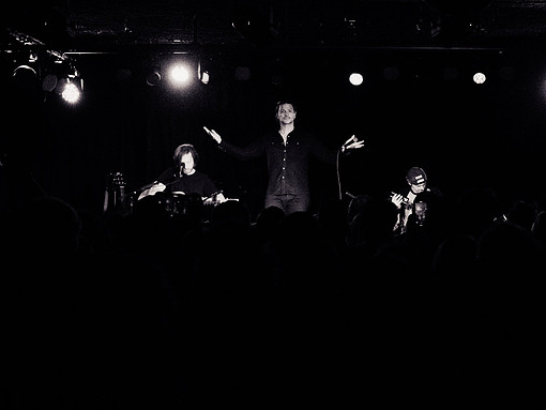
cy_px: 212
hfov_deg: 19.6
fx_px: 1578
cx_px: 300
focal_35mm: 100
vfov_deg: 14.8
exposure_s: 1/640
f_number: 4
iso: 2500
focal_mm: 70
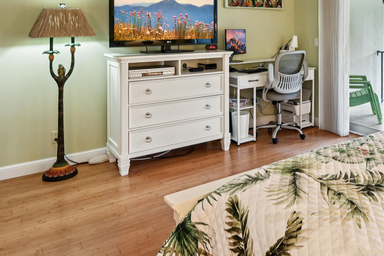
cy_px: 25
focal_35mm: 32
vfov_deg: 38.3
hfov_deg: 55.8
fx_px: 341
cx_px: 289
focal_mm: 14
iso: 800
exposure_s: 1/40
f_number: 8
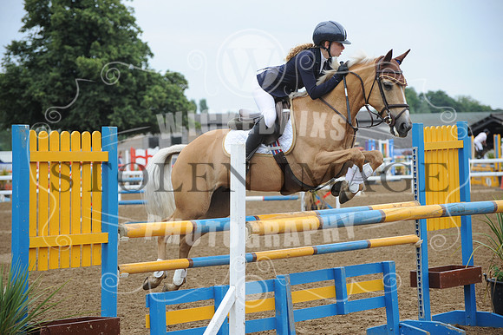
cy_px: 168
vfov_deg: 11.0
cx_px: 252
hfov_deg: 16.4
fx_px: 1745
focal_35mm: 125
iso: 1000
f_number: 5.6
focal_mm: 125
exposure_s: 1/1000
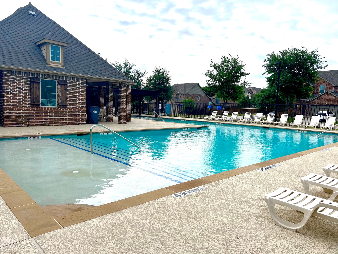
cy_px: 127
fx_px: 254
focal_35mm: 26
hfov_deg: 67.3
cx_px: 169
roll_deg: -1.3
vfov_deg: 53.1
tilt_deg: -6.0
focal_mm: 5.7
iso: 50
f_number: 1.5
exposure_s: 1/5587
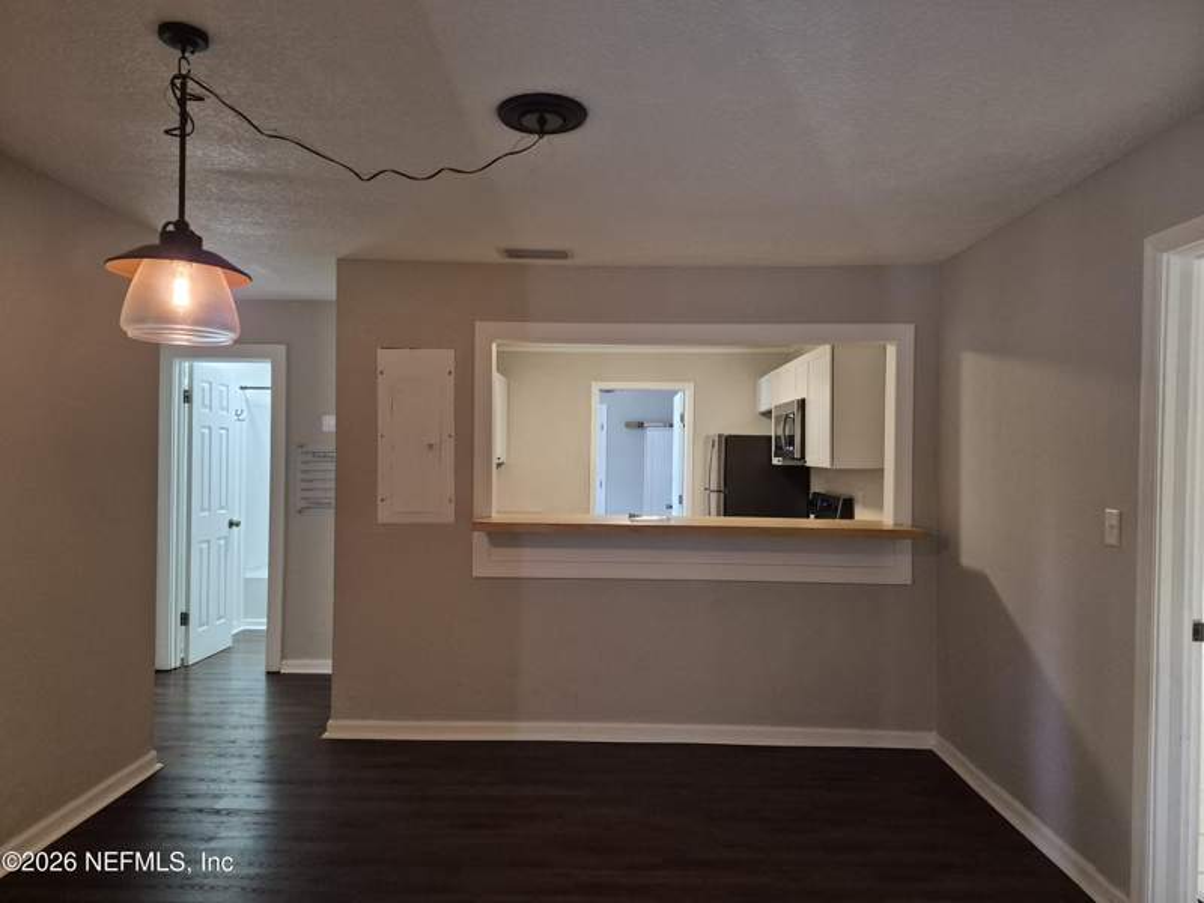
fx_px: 800
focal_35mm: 23
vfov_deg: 58.9
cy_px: 452
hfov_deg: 73.9
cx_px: 602
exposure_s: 1/120
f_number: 1.8
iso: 1000
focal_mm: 5.4
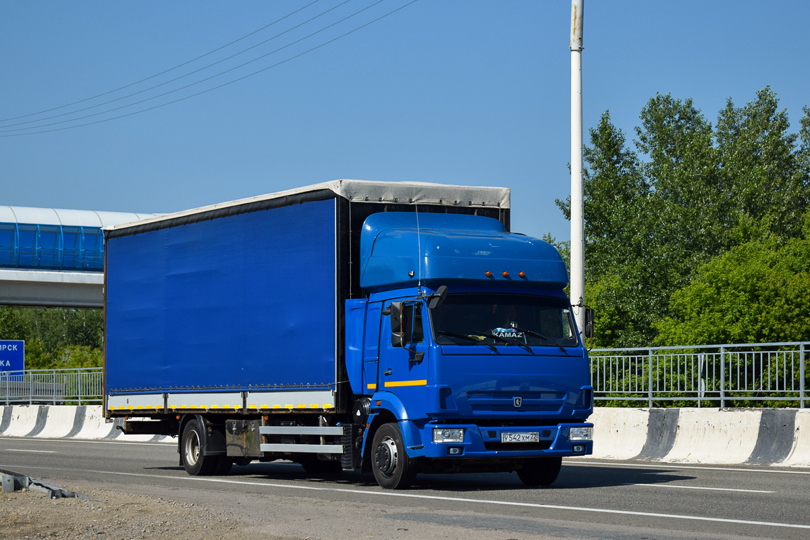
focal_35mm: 78
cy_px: 270
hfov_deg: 26.0
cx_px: 405
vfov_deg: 17.5
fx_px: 1755
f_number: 6.3
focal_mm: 52
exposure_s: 1/1000
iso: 100
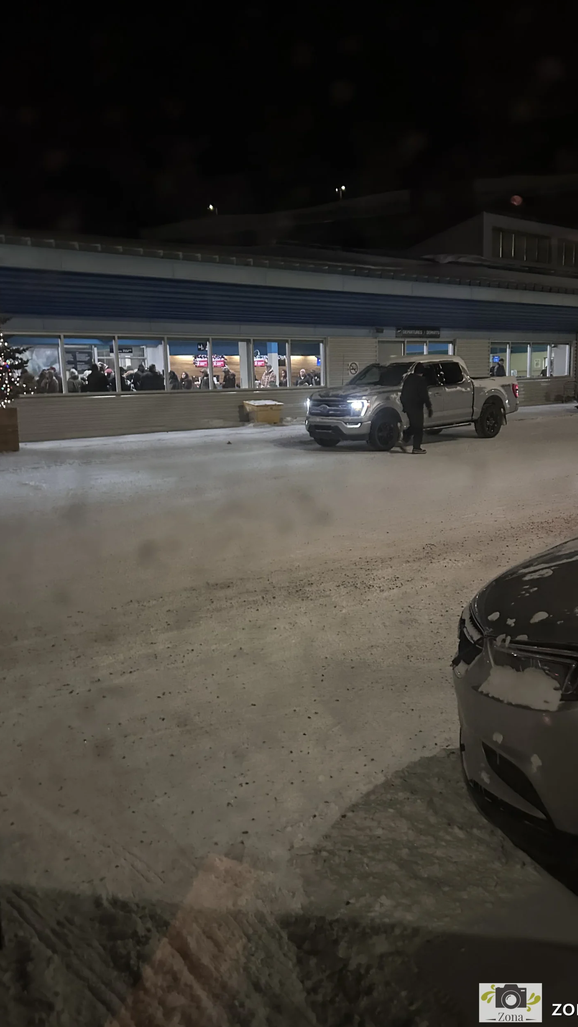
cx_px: 317
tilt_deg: -10.0
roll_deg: +0.6
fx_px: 790
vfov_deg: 66.1
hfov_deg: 40.1
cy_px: 523
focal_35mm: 29
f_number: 1.5
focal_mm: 5.7
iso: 1000
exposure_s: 1/30
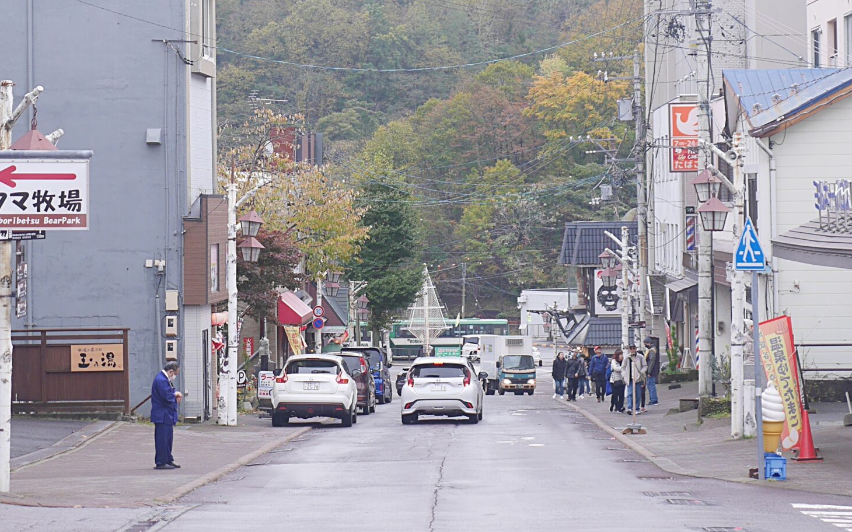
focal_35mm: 119
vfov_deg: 11.0
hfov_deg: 17.5
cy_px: 103
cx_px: 452
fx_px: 2763
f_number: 2.8
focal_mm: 32
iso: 200
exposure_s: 1/500
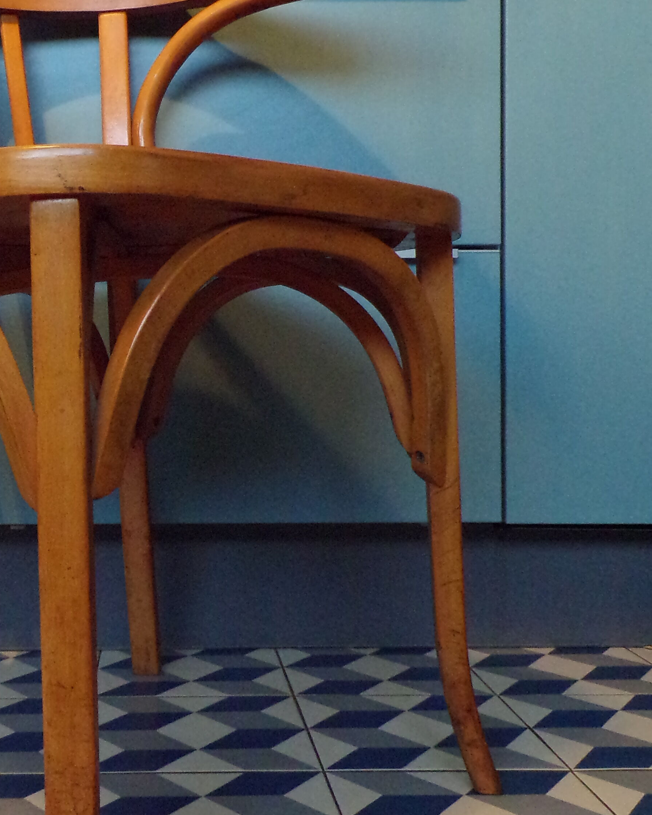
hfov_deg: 30.8
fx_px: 1158
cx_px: 140
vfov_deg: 38.7
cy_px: 348
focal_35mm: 48
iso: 639
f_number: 3
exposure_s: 1/17
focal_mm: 4.3
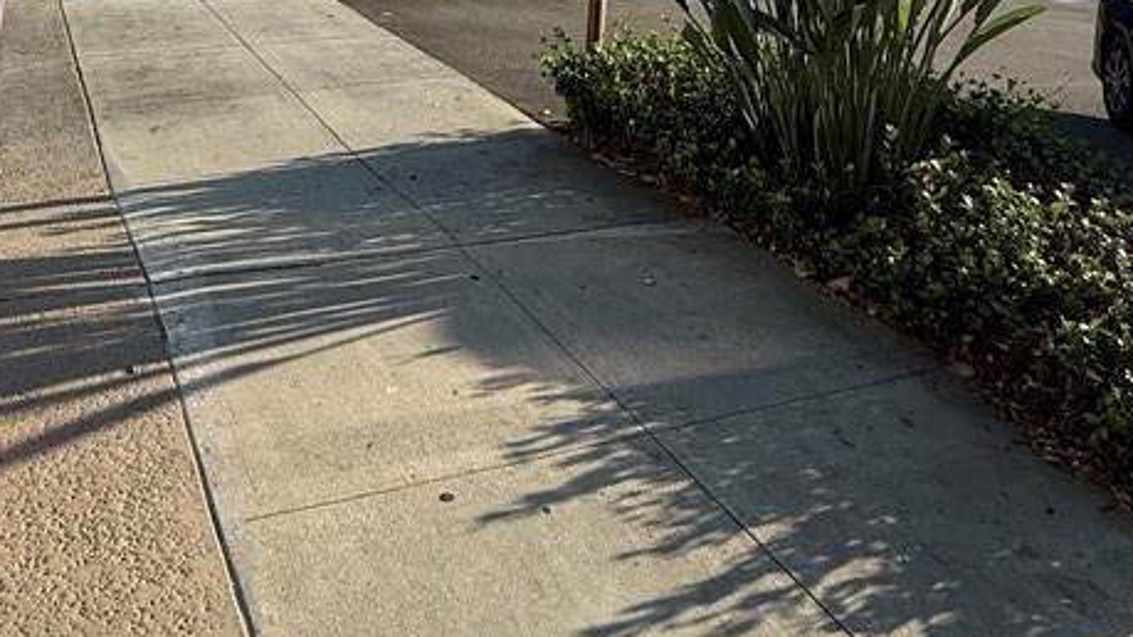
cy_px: -247
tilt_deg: +6.1
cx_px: 420
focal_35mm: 34
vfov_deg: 27.3
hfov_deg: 57.3
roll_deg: -7.5
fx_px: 1021
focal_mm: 2.22
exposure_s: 1/1211
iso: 50
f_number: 2.2
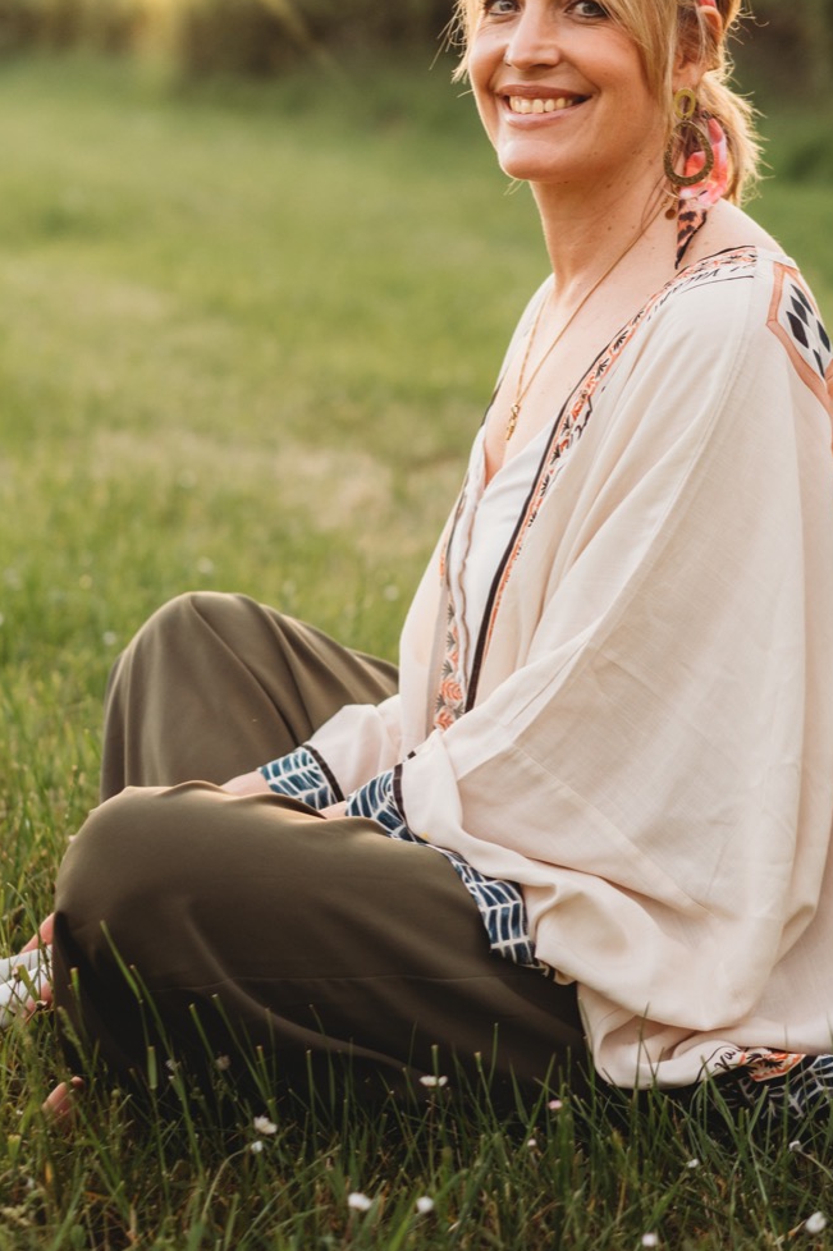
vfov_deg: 22.5
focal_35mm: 90
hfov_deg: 15.2
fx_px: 3127
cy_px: 356
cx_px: 393
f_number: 2.5
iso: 1000
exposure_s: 1/1000
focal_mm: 55
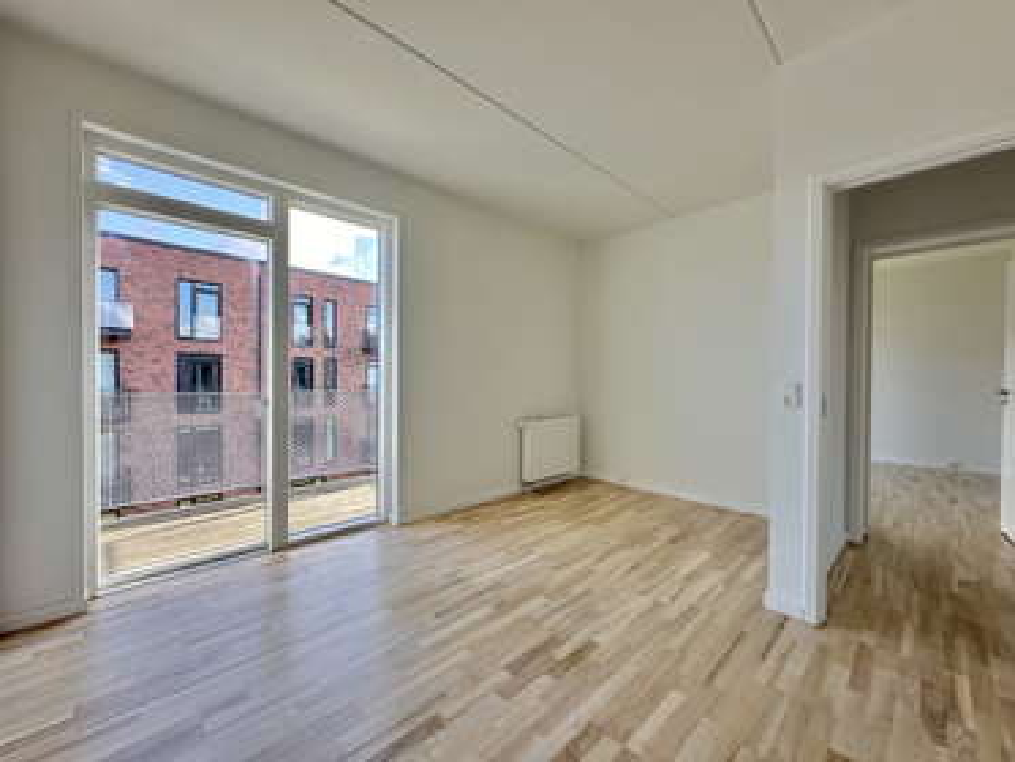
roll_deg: -0.4
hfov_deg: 102.0
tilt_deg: -0.8
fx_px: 411
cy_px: 381
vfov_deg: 85.7
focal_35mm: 14
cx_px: 508
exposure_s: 1/134
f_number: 2.2
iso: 40
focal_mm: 2.22
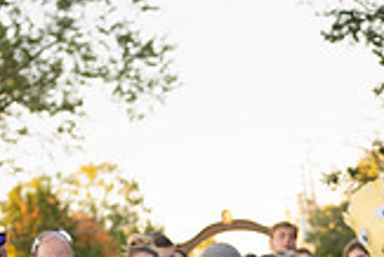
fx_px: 1826
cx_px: 379
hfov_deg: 11.9
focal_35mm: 171
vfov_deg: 7.9
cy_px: 383
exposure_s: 1/320
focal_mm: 48
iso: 640
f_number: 3.5
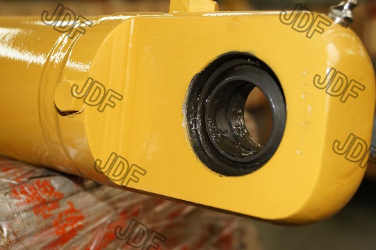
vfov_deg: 20.1
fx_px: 705
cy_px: 125
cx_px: 188
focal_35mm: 68
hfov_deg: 29.9
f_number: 5.6
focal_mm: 45
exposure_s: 1/80
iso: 400
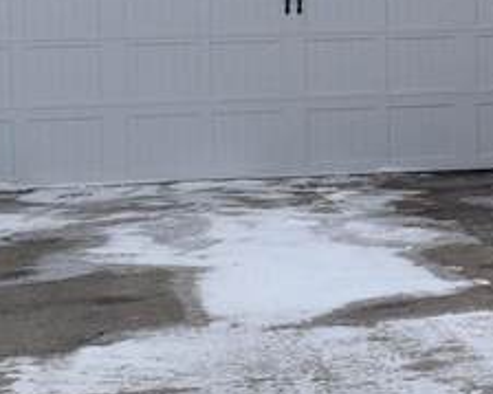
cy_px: 8
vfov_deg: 10.6
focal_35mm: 145
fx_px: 2115
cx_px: 1107
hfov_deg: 11.4
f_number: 10
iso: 200
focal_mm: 18
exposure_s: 1/400
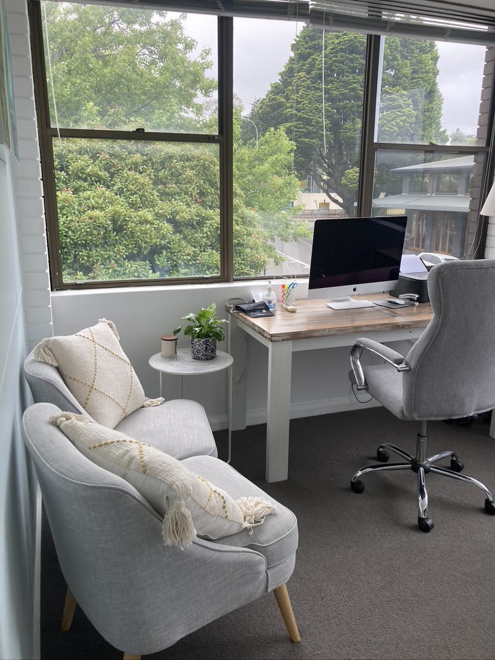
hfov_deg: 49.7
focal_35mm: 28
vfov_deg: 63.4
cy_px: 330
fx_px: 534
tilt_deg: -13.6
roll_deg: -1.5
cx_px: 248
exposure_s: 1/121
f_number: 1.8
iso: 32
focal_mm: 3.99
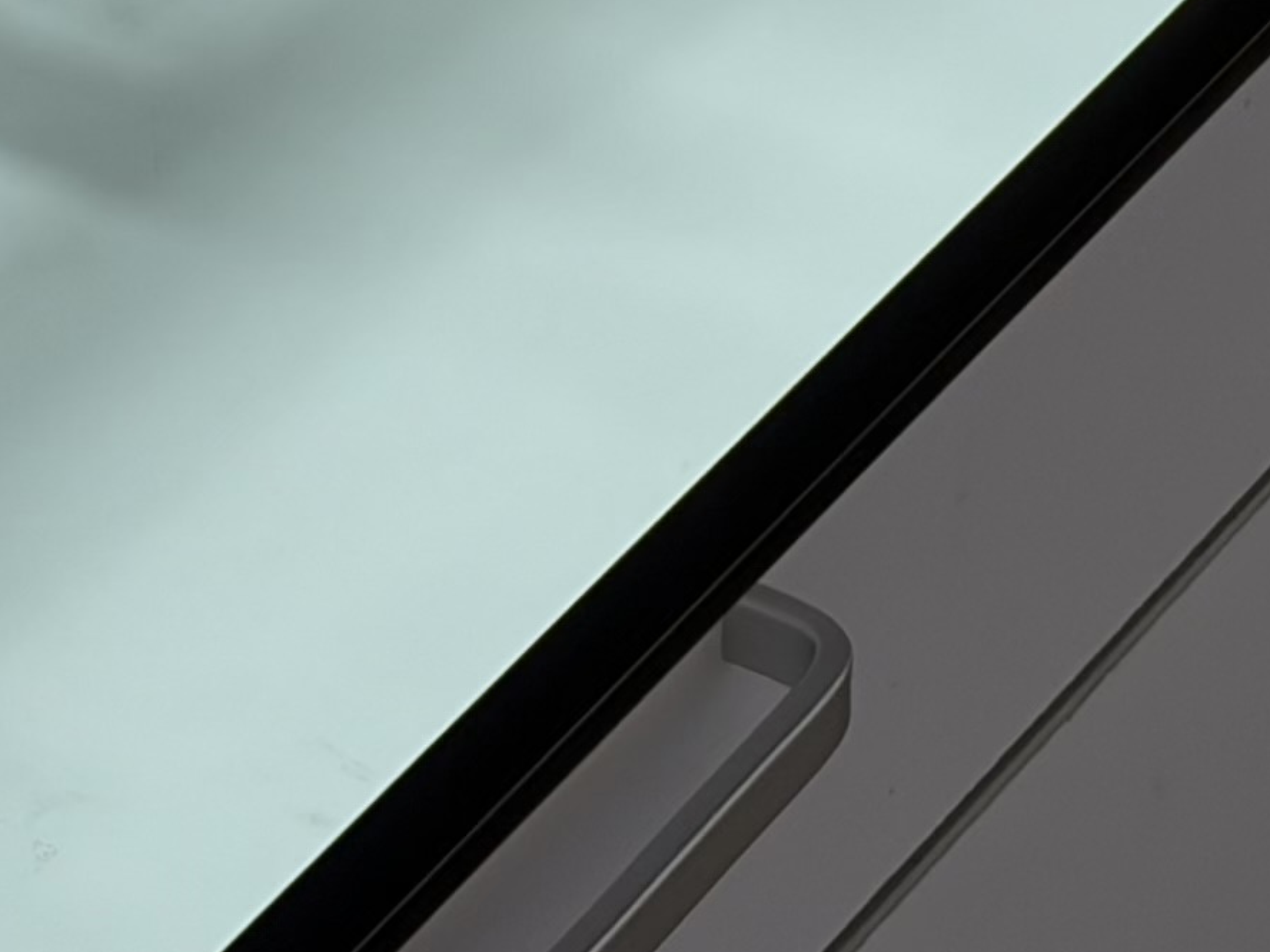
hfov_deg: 8.4
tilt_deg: -25.2
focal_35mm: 236
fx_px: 8658
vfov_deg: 6.1
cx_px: 432
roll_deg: +0.2
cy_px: -1051
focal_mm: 5.96
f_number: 1.6
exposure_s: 1/91
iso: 50
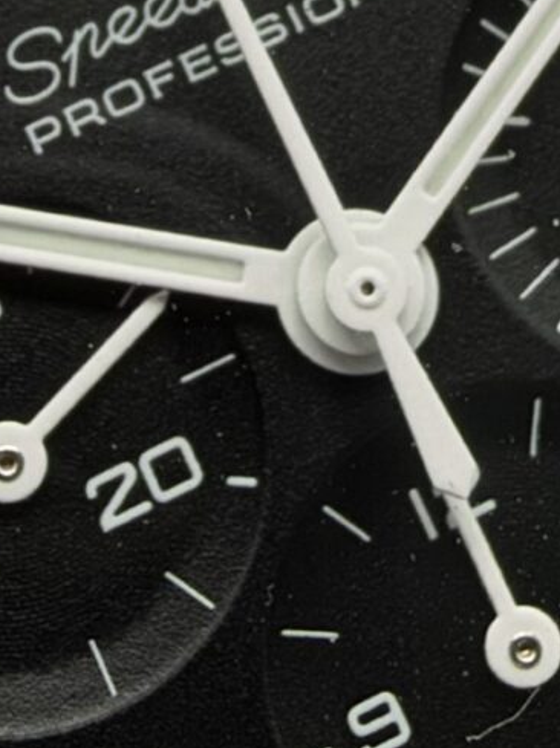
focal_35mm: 131
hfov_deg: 11.3
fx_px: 2829
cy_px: 133
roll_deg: +0.9
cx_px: 318
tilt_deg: -22.9
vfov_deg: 15.0
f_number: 2.2
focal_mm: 2.22
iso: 40
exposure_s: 1/140
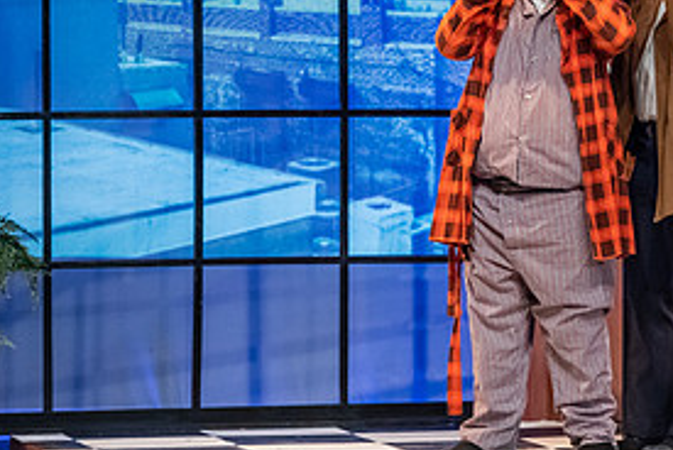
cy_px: 99
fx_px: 5521
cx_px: 683
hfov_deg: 6.9
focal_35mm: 295
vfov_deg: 4.7
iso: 4000
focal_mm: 140
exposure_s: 1/200
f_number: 3.2
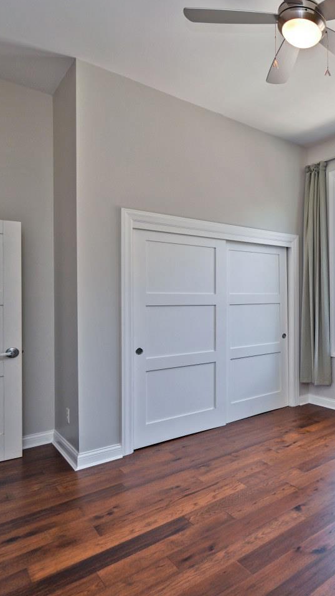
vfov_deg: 78.7
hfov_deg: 41.4
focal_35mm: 23
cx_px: 353
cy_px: 299
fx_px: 363
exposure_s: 1/80
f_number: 4.5
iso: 200
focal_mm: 14
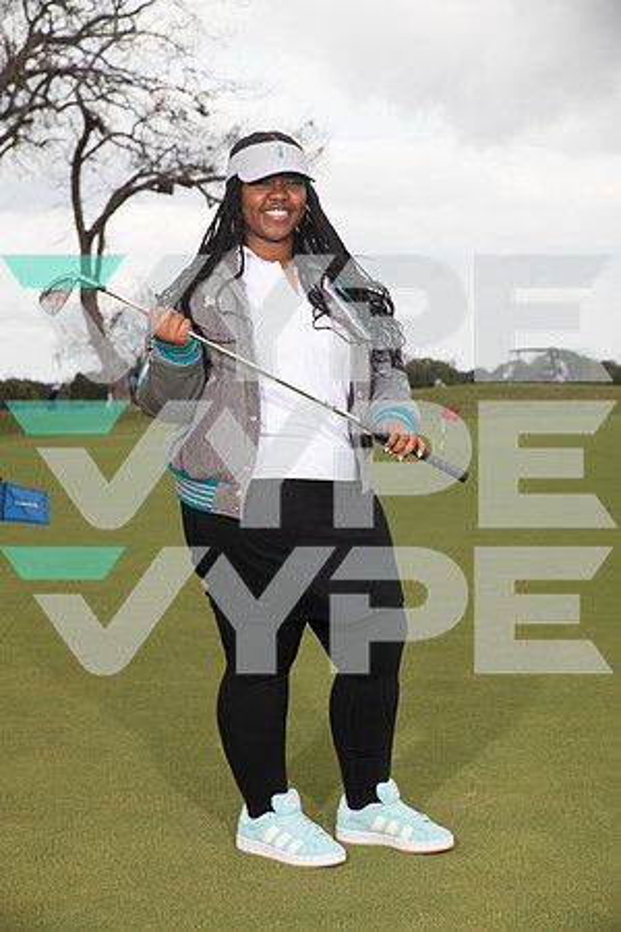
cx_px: 310
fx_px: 1604
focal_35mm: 62
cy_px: 466
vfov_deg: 32.4
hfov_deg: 21.9
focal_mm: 62
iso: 100
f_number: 6.3
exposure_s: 1/320
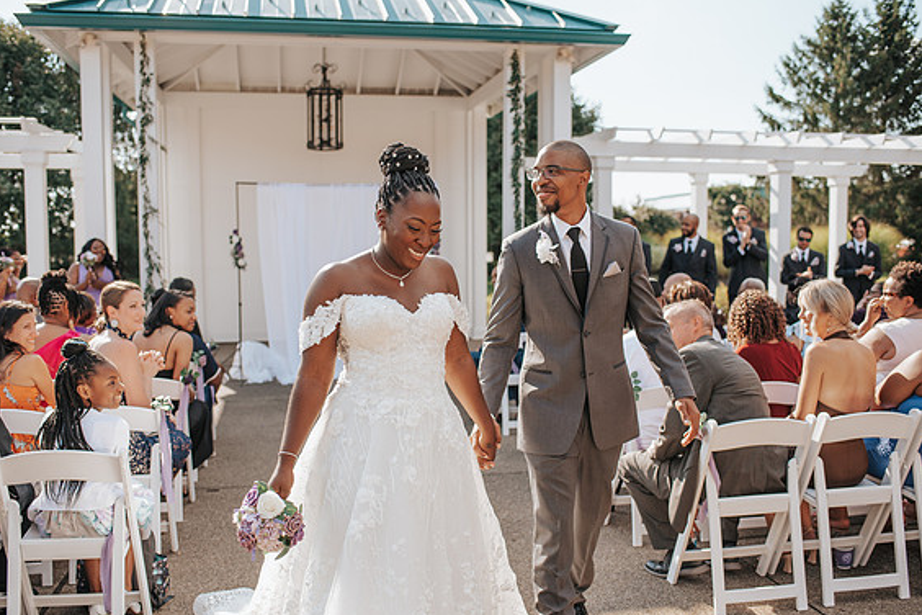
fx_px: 922
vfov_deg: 36.9
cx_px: 451
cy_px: 312
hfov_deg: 53.1
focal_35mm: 36
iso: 100
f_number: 2.8
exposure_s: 1/1250
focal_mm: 35
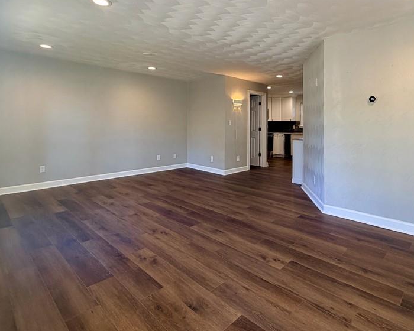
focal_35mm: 20
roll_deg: +0.2
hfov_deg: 79.3
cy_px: 125
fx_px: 245
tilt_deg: +0.5
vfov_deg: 67.1
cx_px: 251
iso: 160
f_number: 2.2
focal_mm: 2.22
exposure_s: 1/120
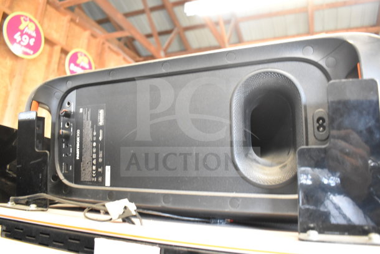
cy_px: 127
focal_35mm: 27
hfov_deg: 67.4
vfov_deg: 48.0
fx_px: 285
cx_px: 190
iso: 3600
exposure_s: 1/30
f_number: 3.5
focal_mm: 18
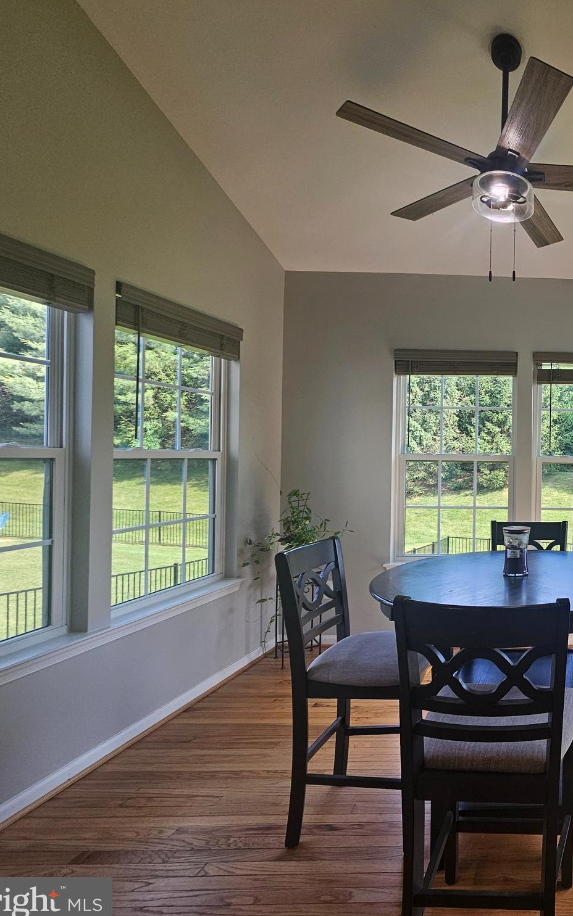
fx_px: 475
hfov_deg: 49.1
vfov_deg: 88.0
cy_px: 454
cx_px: 590
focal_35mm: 19
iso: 64
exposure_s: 1/120
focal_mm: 2.2
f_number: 2.2
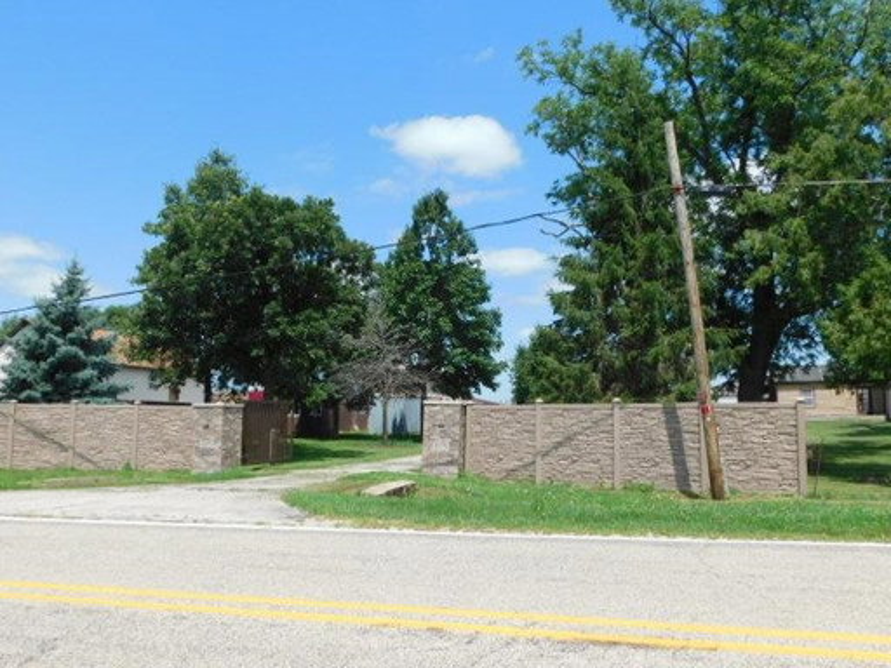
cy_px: 334
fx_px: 772
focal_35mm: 30
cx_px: 446
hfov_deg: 60.0
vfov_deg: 46.8
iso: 125
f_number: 3.2
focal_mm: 5.3
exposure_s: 1/1250
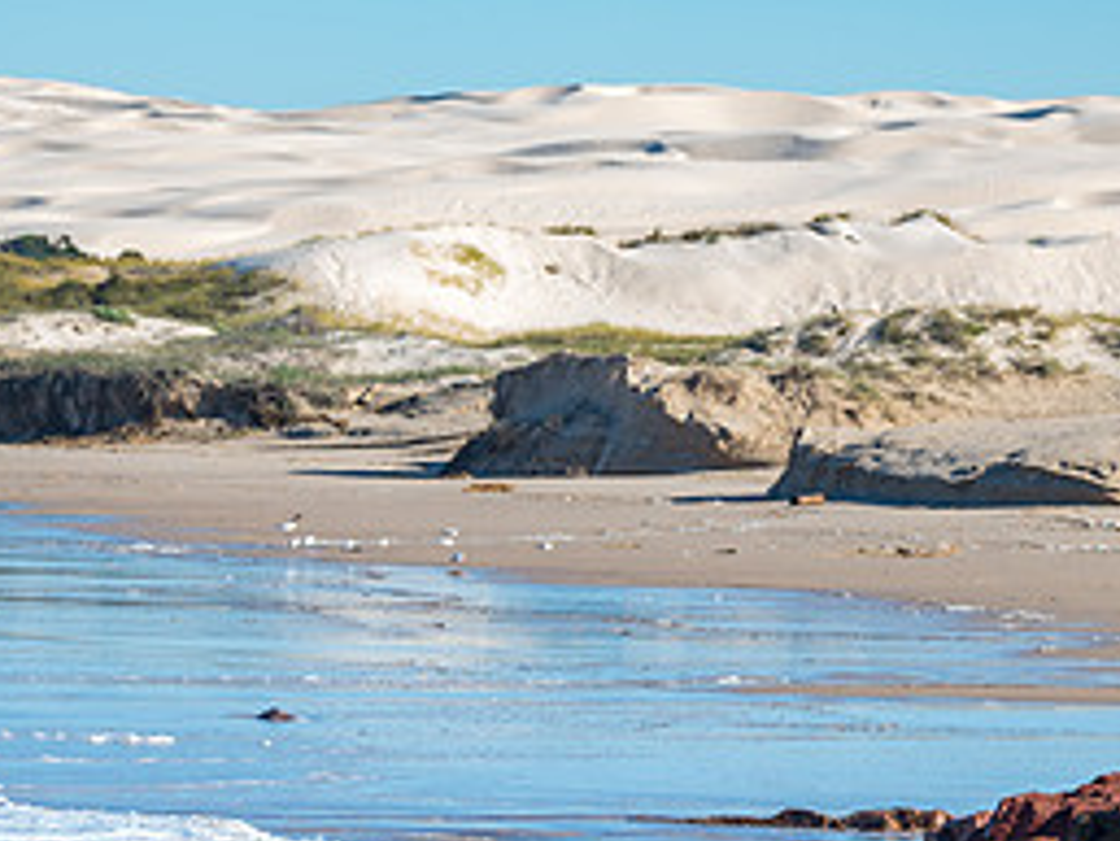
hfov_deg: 3.0
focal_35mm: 651
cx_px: 436
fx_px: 21073
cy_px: 803
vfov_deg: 2.3
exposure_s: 1/80
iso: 31
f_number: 8
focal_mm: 300
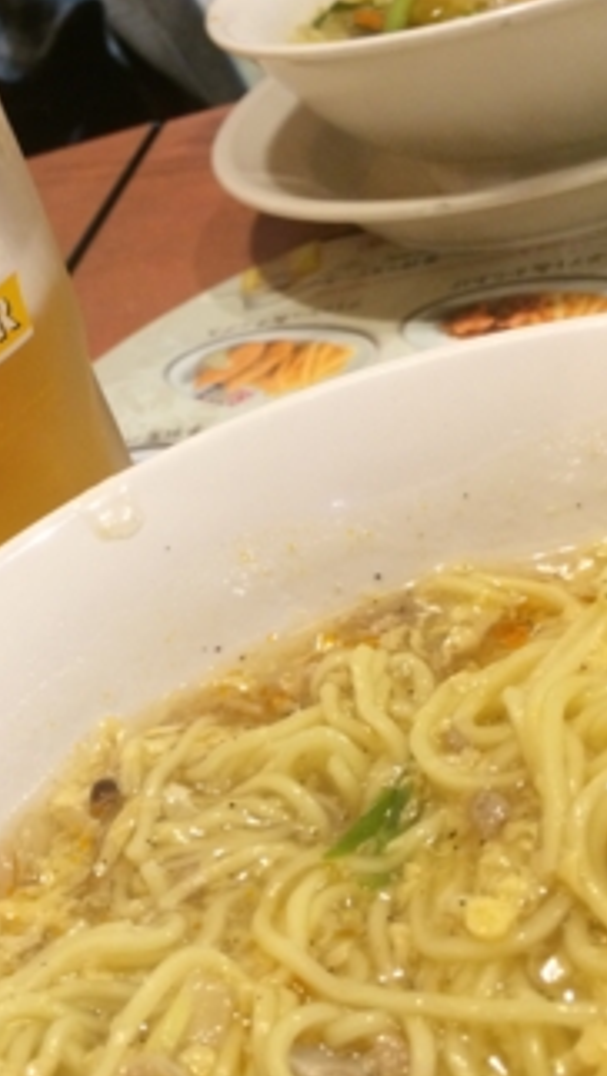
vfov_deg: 46.2
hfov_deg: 26.4
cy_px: 640
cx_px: 90
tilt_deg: -34.3
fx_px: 1257
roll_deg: +26.7
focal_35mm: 44
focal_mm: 4.15
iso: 250
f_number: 2.2
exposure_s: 1/33
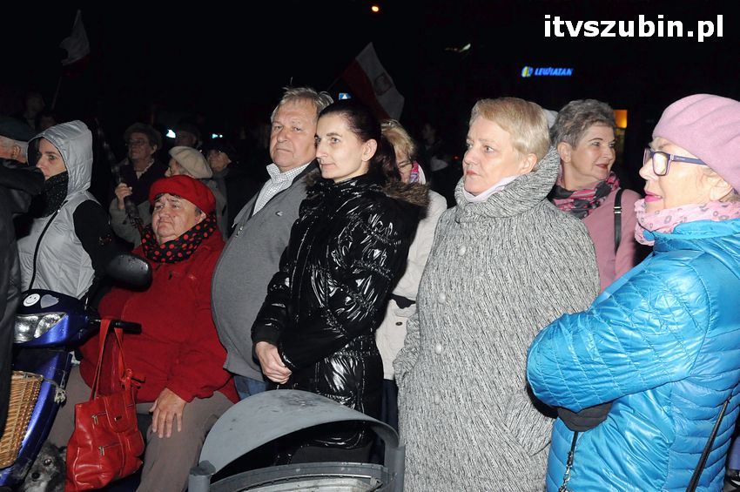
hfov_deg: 41.1
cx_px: 370
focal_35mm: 48
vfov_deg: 28.0
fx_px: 986
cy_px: 246
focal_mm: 32
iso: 2500
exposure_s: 1/60
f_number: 8
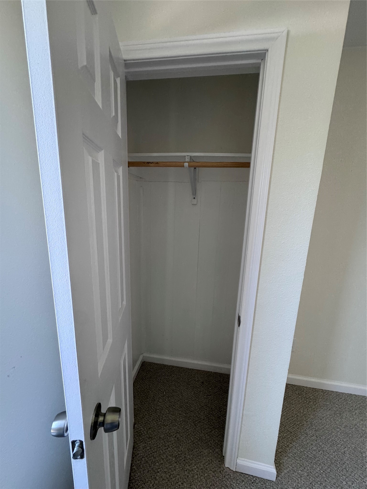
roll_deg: -1.6
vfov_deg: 102.1
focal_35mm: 14
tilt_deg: -10.1
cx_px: 184
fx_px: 198
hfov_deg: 85.7
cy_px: 244
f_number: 2.2
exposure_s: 1/120
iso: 200
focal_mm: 2.22
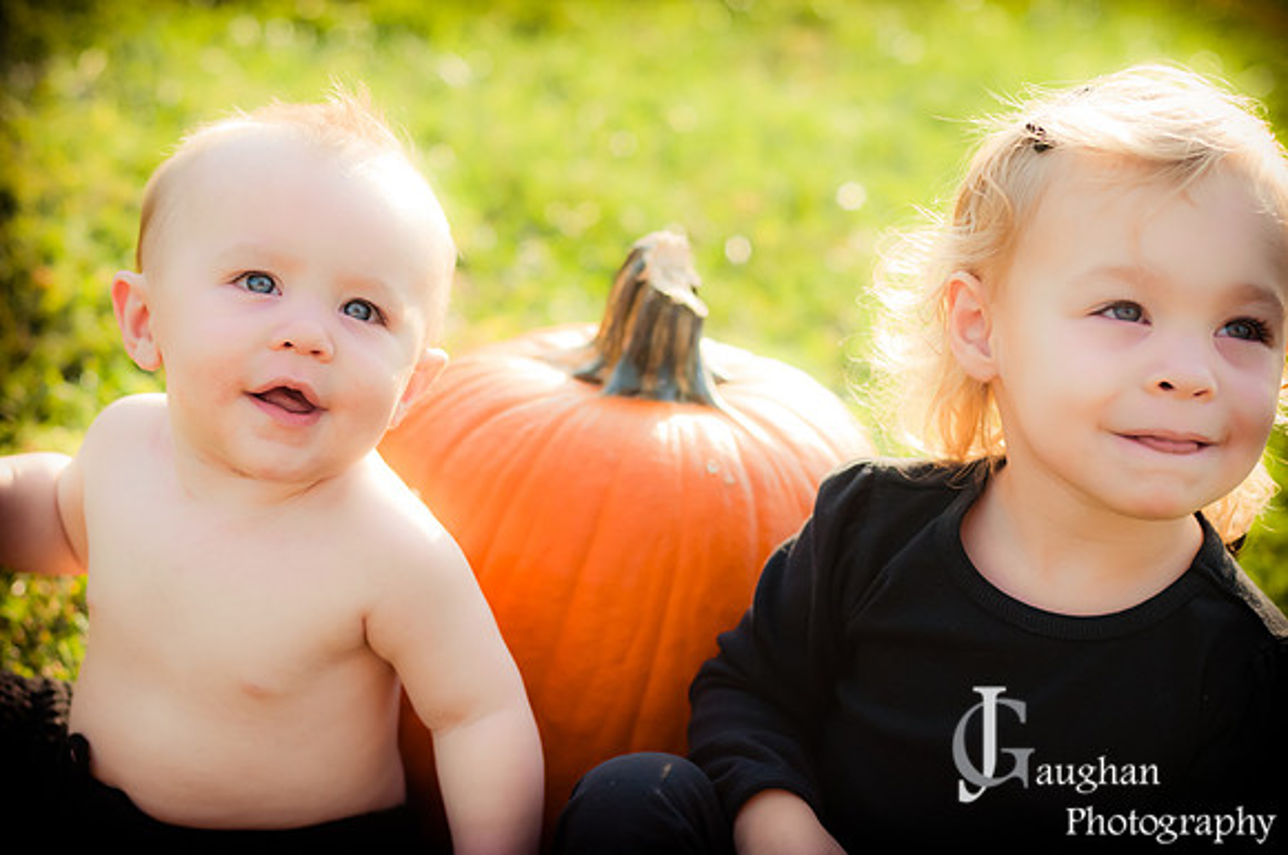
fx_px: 2680
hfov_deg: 27.0
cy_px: 428
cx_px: 644
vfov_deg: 18.1
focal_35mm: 75
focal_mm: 50
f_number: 2.8
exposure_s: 1/2500
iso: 640
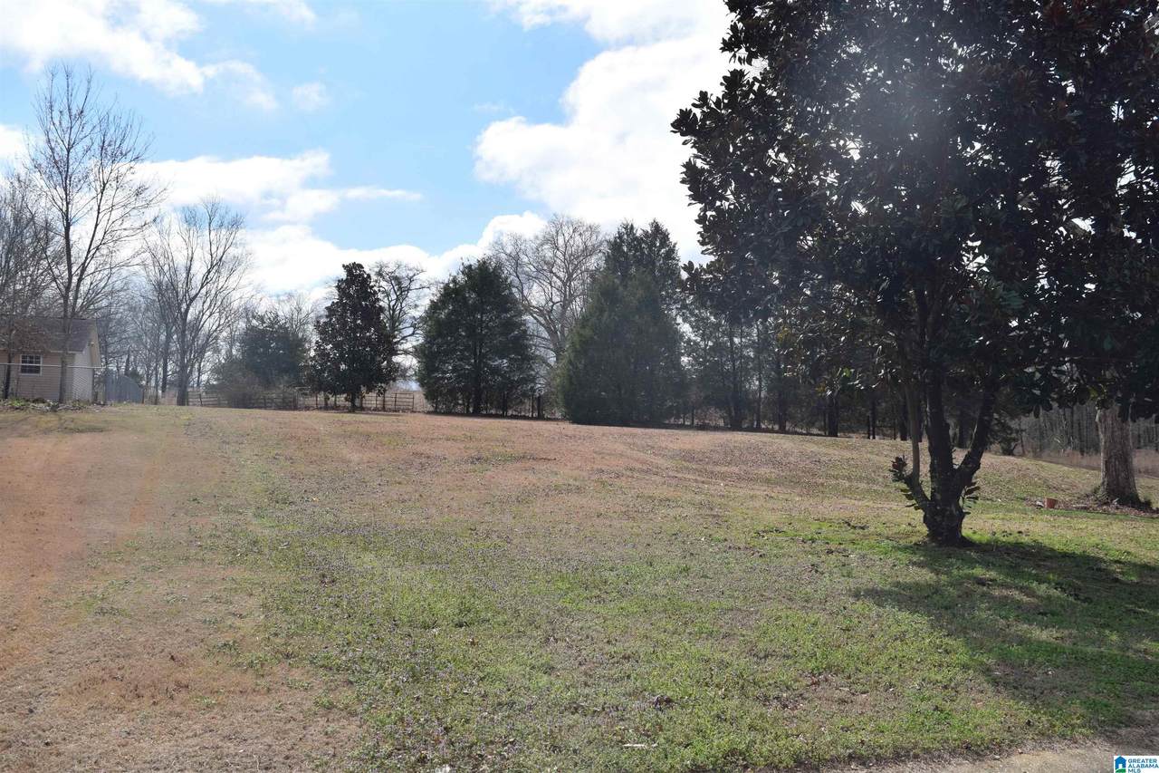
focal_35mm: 30
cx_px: 580
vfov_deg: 43.6
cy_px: 386
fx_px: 966
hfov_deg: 61.9
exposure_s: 1/2000
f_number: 8
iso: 400
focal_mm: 20
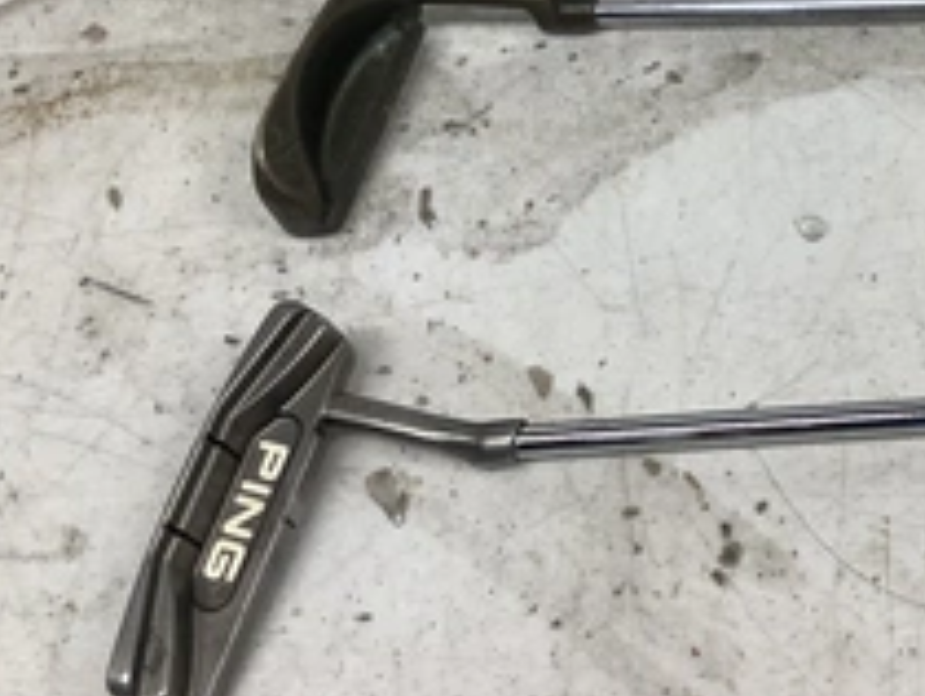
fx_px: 1578
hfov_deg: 31.7
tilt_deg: -54.0
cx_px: 753
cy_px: 48
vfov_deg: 24.1
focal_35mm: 59
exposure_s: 1/120
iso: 64
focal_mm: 3.3
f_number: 2.4
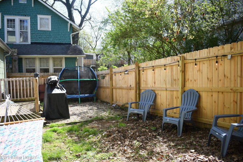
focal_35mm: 28
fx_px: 189
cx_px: 119
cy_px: 81
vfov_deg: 46.4
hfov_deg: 65.5
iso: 500
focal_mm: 18
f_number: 3.5
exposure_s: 1/1600
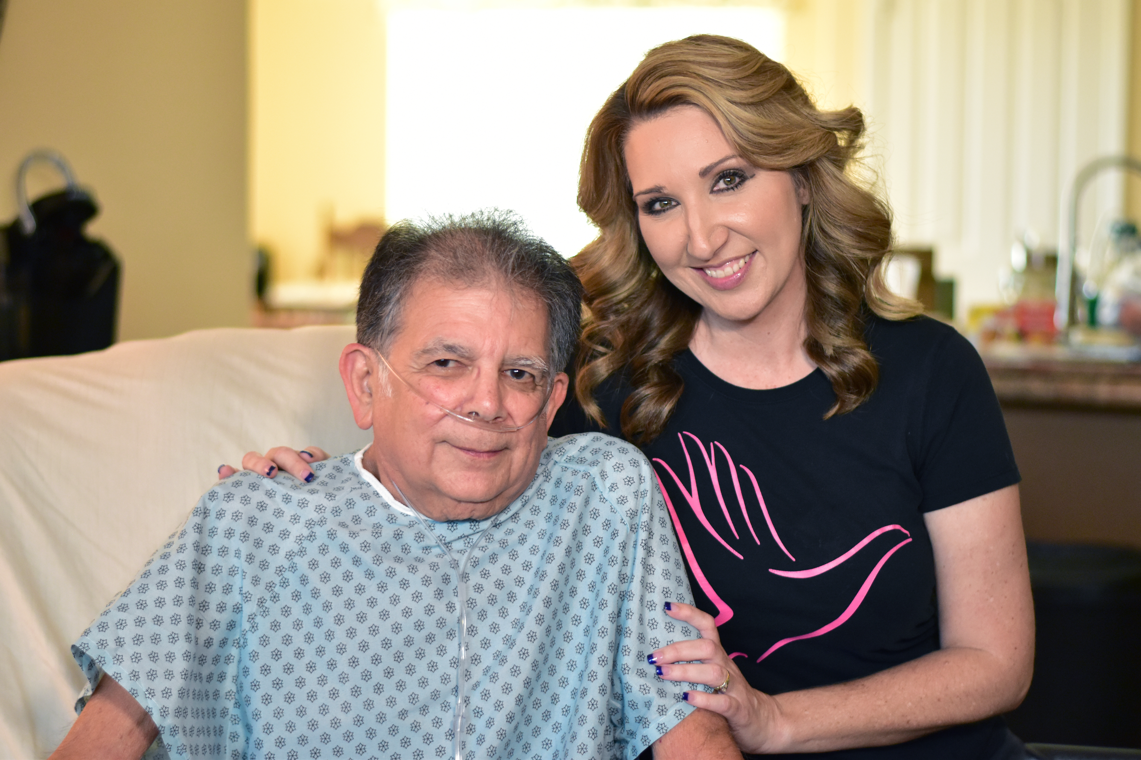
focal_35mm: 75
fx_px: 2377
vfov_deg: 18.2
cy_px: 380
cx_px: 570
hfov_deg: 27.0
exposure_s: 1/200
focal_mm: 50
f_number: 1.8
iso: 2000
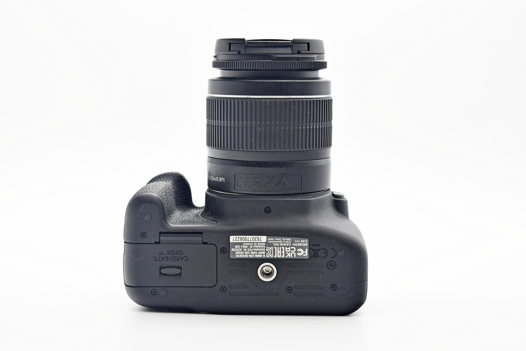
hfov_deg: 27.0
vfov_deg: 18.2
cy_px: 176
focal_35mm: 75
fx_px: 1096
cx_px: 263
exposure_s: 1/160
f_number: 8
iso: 1600
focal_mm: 50
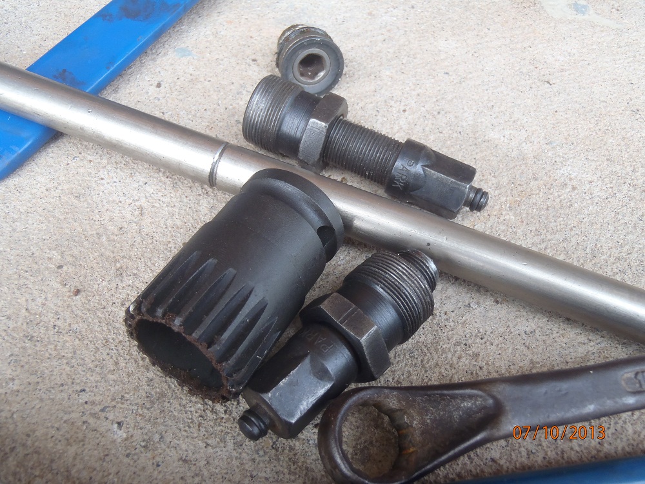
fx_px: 689
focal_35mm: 37
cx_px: 322
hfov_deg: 50.1
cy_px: 242
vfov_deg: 38.7
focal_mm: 6.64
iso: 100
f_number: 4.7
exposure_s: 1/50
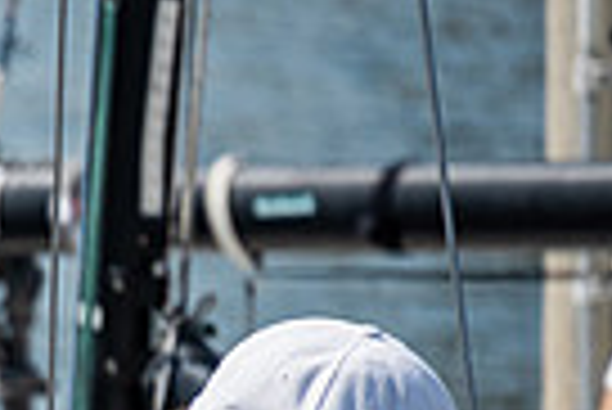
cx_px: -995
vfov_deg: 1.3
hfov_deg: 1.9
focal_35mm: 1088
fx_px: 18516
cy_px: 793
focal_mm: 200
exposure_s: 1/500
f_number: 6.3
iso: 125
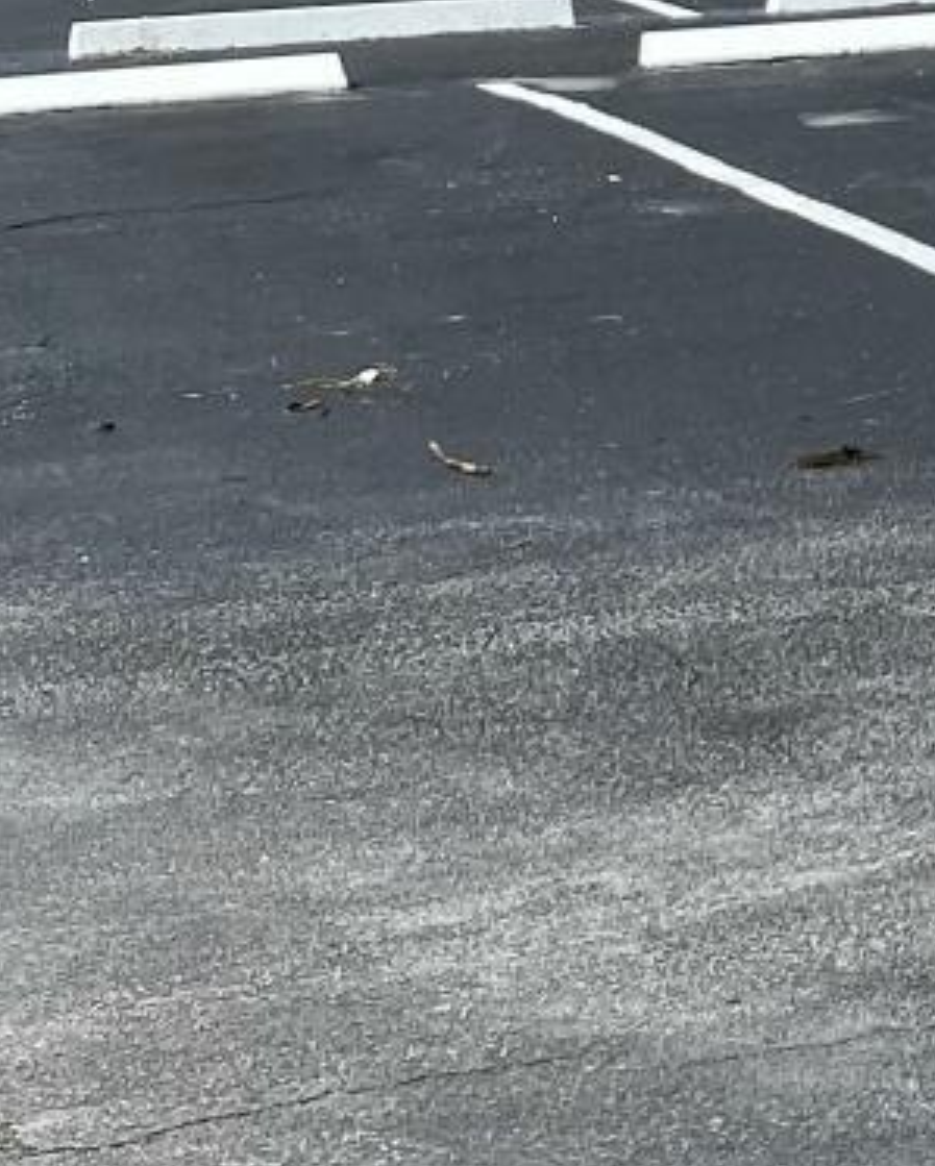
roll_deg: -0.2
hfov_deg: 10.5
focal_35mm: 136
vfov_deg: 14.0
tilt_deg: -5.5
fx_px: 4699
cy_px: 13
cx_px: 1867
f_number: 1.8
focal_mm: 4.25
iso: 32
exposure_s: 1/3610
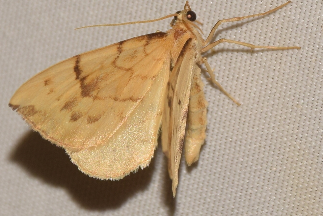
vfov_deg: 6.6
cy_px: 108
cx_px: 162
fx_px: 1886
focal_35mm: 210
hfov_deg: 9.8
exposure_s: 1/160
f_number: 10
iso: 125
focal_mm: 140
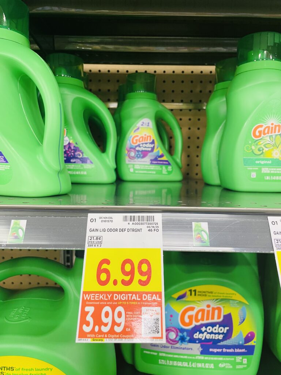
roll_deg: -0.9
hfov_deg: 53.1
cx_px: 140
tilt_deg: -4.3
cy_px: 188
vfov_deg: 67.3
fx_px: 281
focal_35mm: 26
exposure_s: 1/62
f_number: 1.6
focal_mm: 4.2
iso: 80
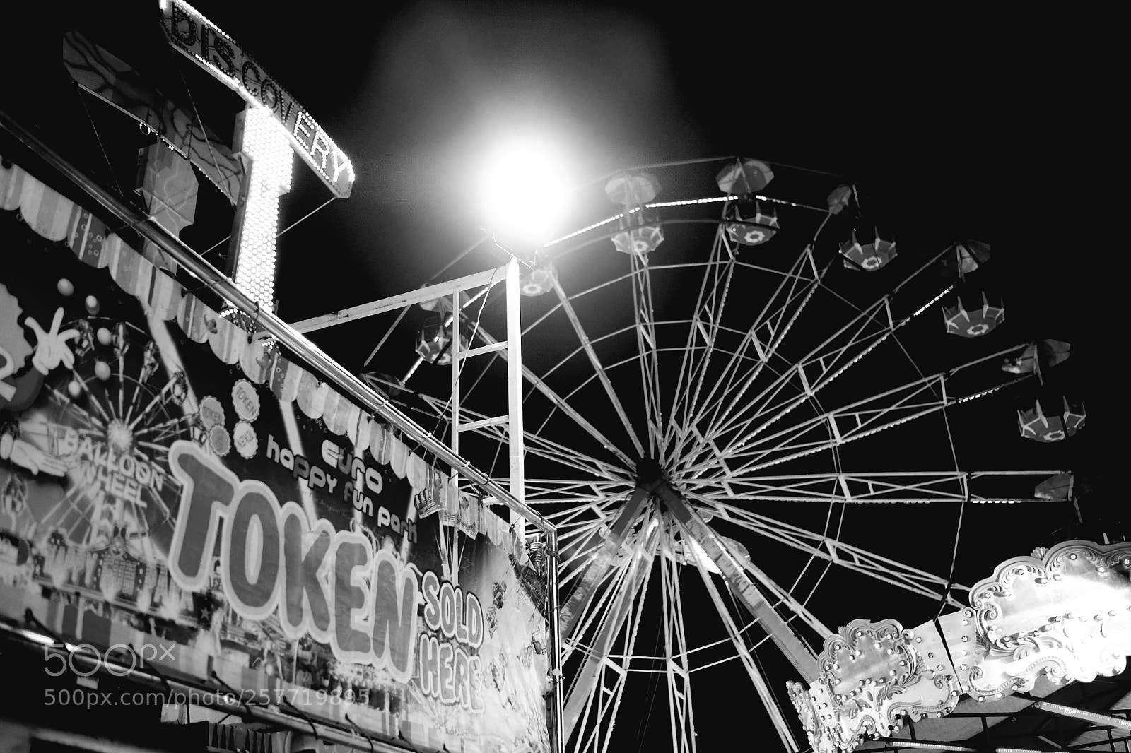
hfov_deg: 54.4
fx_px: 1099
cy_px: 376
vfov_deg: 37.8
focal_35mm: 35
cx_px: 566
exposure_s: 1/60
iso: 640
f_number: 1.4
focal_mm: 23
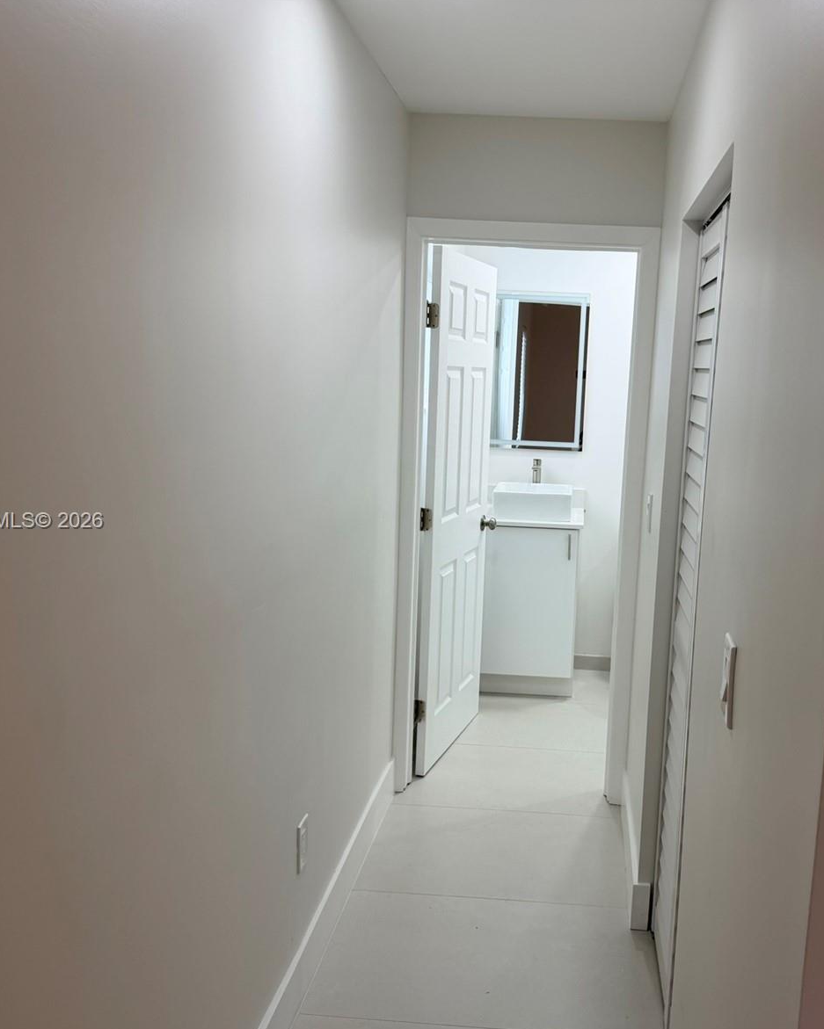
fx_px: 975
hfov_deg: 45.3
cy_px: 522
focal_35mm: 32
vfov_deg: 55.7
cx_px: 533
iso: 100
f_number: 1.78
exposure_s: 1/120
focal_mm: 6.76
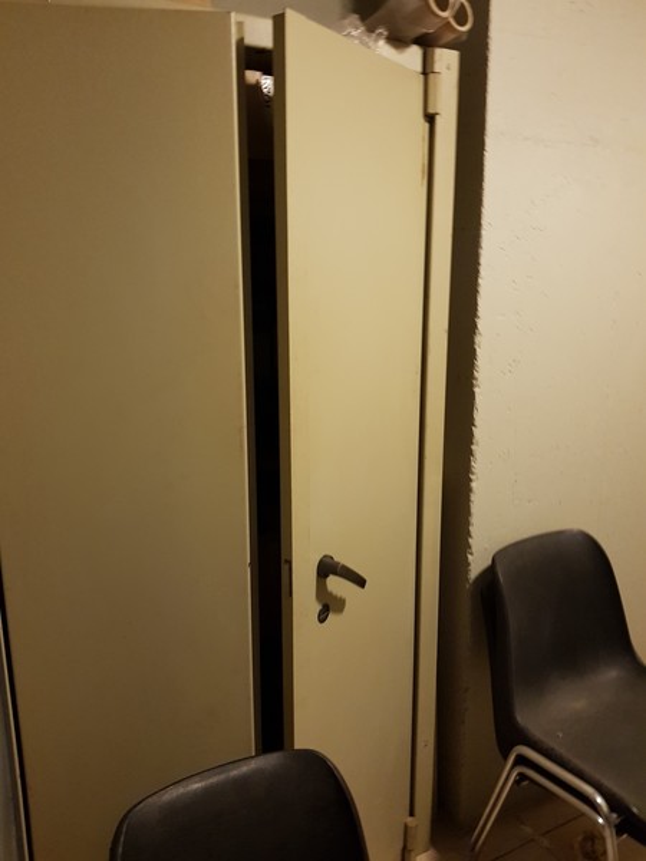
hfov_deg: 53.1
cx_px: 323
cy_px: 430
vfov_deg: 67.3
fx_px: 647
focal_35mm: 26
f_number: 1.7
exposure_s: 1/10
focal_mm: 4.2
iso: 250
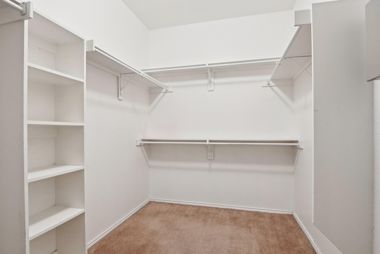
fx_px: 190
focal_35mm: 18
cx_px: 190
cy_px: 127
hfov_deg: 90.0
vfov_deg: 67.4
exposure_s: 1/2.5
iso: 400
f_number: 8
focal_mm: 18
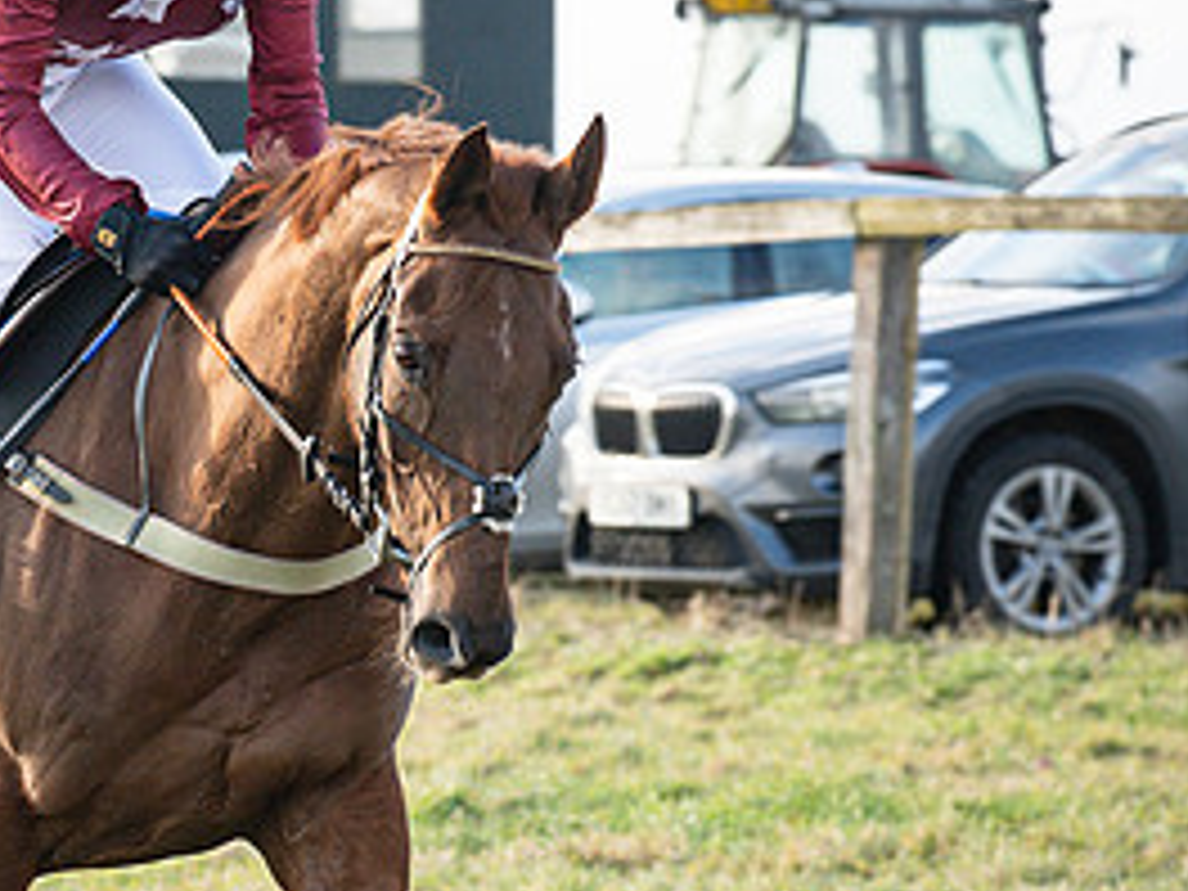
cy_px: 486
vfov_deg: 3.4
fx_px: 14963
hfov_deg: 4.5
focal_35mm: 436
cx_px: 27
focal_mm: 135
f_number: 5
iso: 400
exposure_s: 1/850
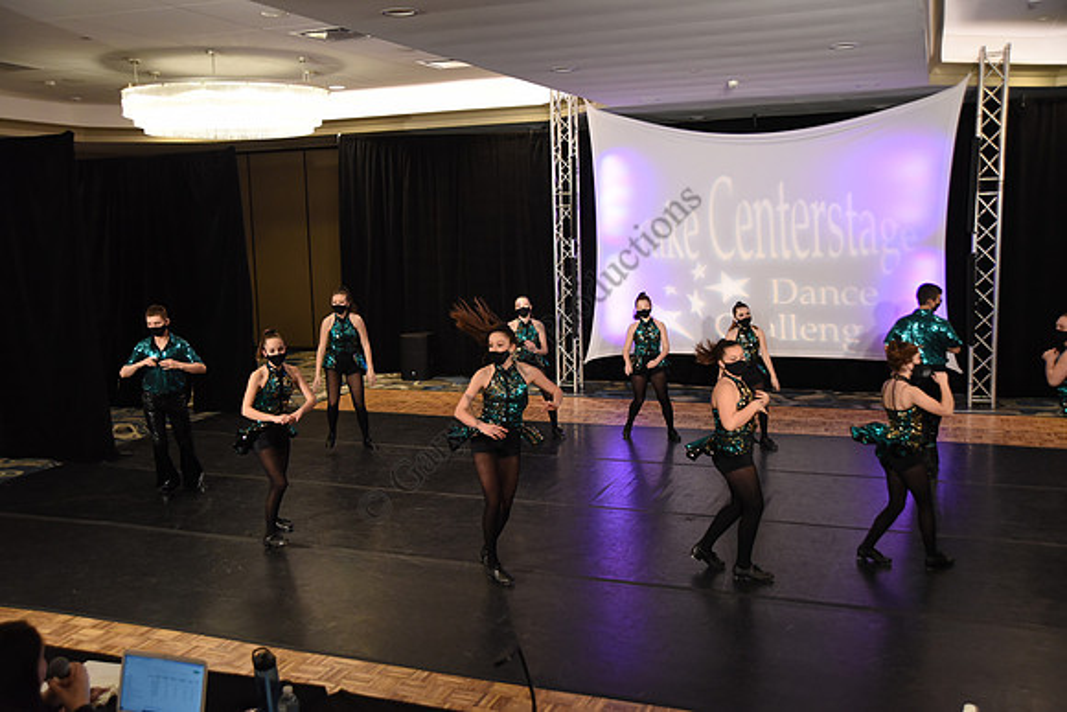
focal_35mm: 34
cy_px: 356
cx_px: 534
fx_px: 1008
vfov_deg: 38.9
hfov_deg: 55.8
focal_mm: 34
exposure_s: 1/400
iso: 2500
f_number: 3.5
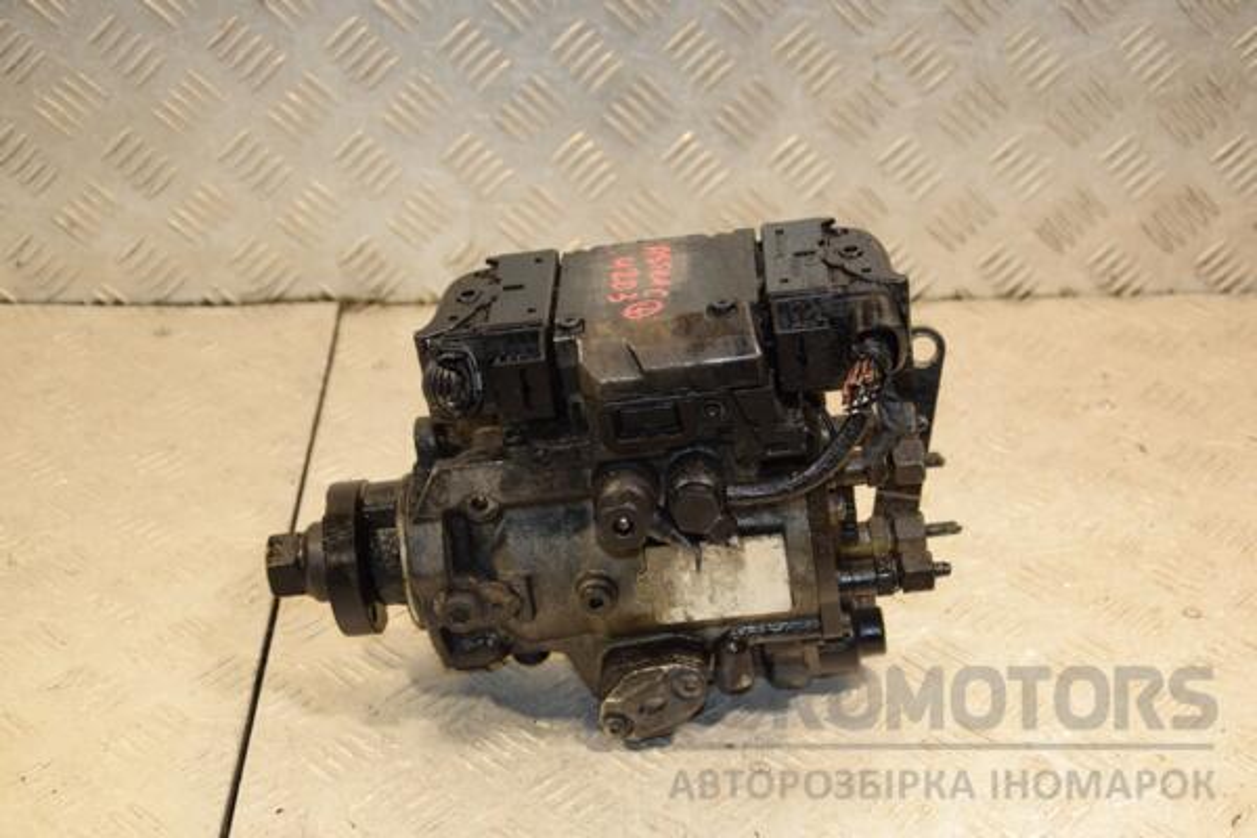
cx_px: 628
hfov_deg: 33.4
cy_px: 419
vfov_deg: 22.6
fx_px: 2095
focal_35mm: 60
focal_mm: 40
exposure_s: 1/160
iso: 800
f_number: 4.8
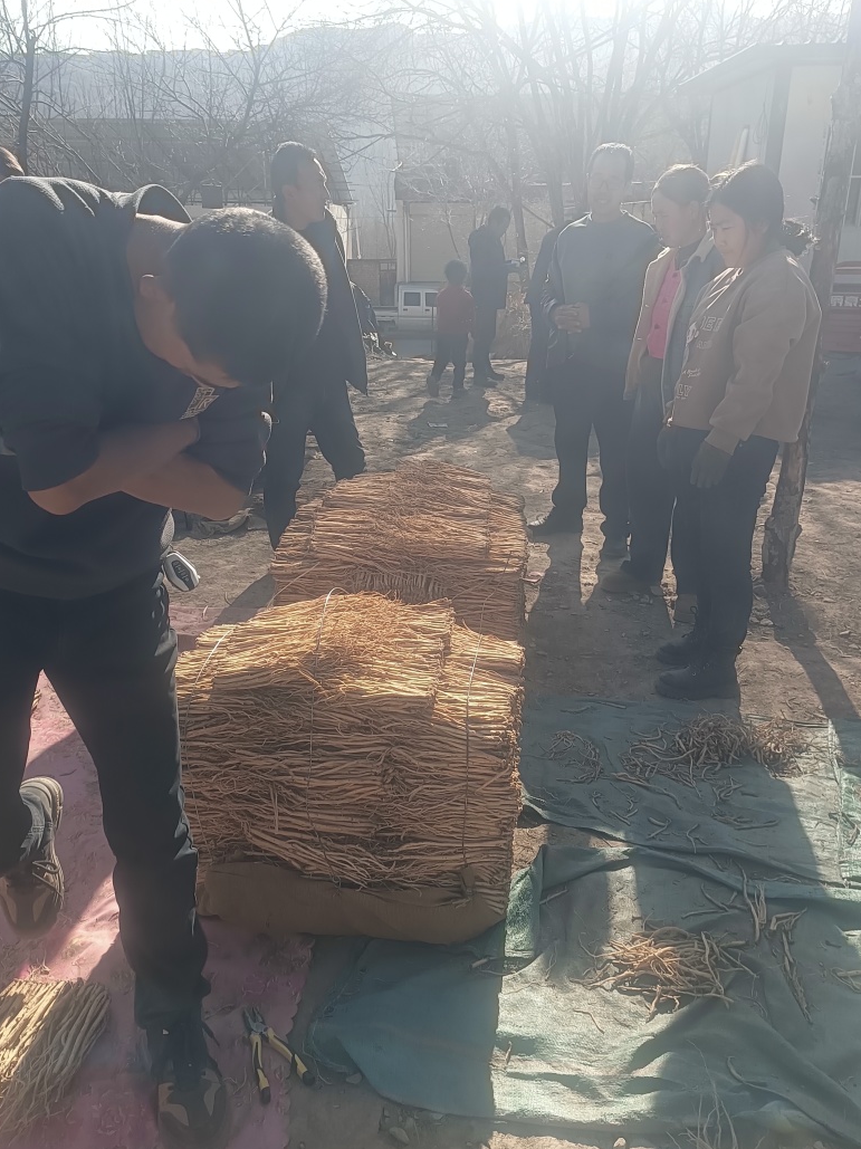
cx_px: 431
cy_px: 581
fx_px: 929
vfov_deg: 63.5
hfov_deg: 49.7
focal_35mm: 28
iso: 100
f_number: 1.9
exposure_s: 1/314
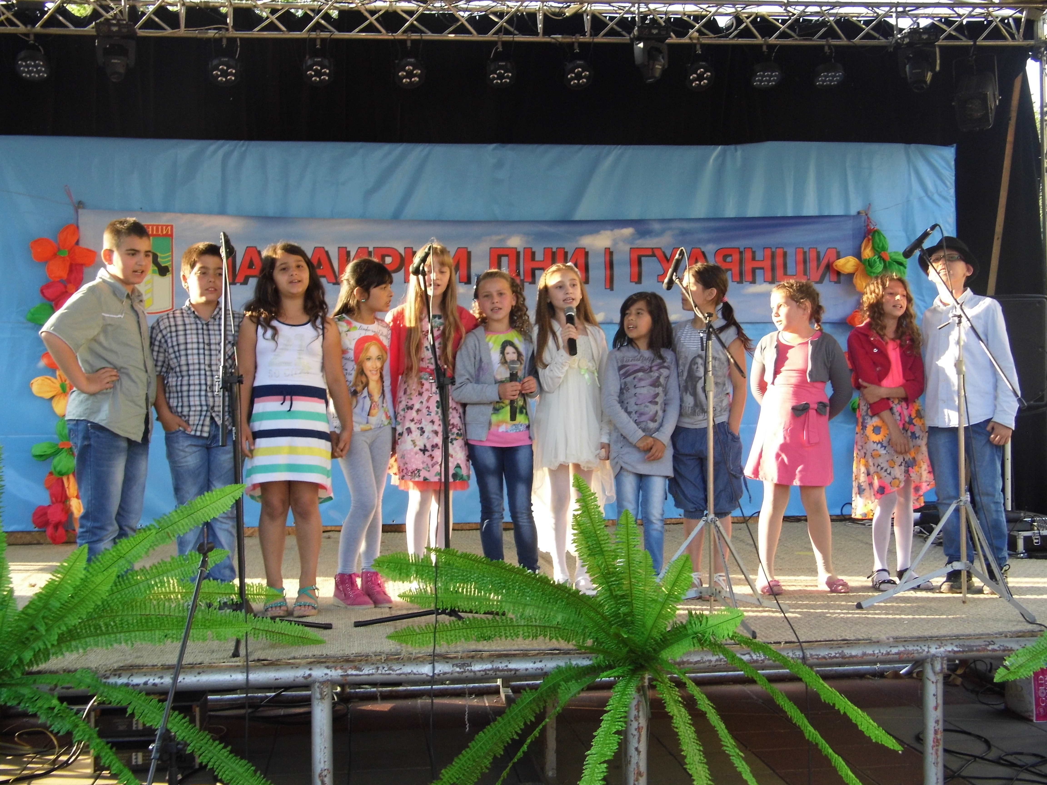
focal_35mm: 43
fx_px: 1301
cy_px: 392
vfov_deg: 33.6
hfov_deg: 43.9
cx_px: 524
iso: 100
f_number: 3.5
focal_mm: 7.7
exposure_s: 1/100
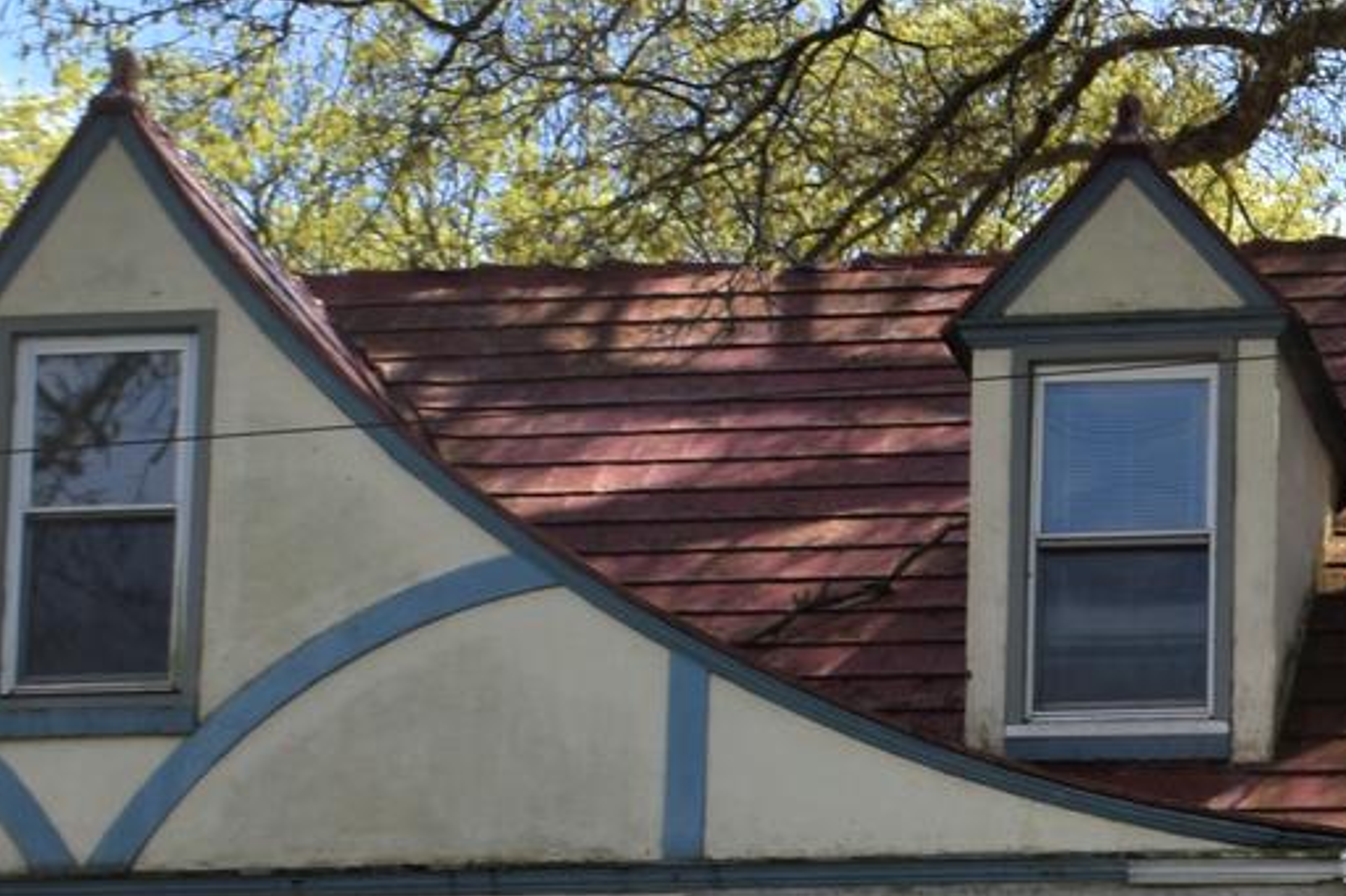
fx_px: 6279
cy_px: 1286
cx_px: 1049
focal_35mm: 168
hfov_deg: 12.2
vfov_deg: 8.0
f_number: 10
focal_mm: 28
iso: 100
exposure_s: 1/200
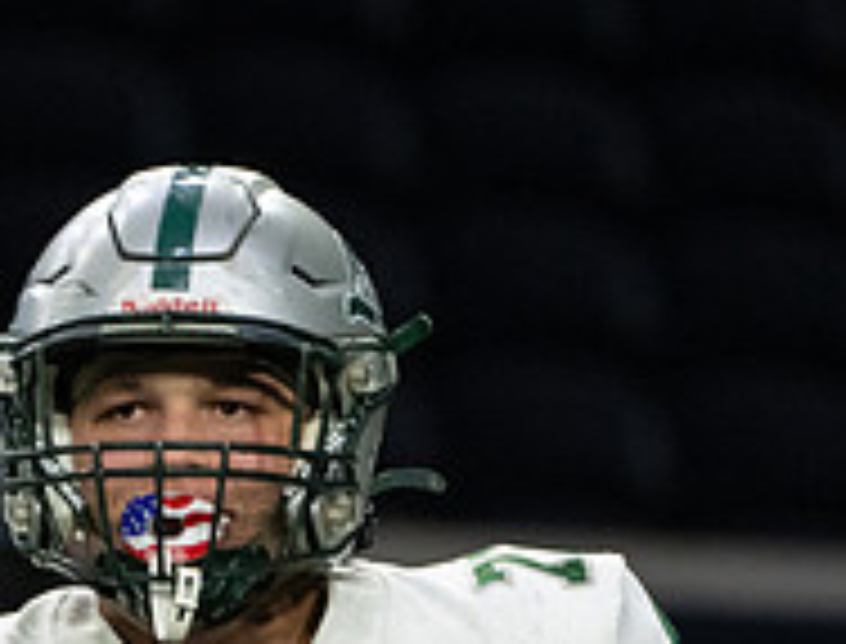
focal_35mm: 1270
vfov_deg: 1.2
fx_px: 31197
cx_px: 178
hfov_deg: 1.6
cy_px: 975
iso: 5000
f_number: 5.6
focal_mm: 358
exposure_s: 1/400
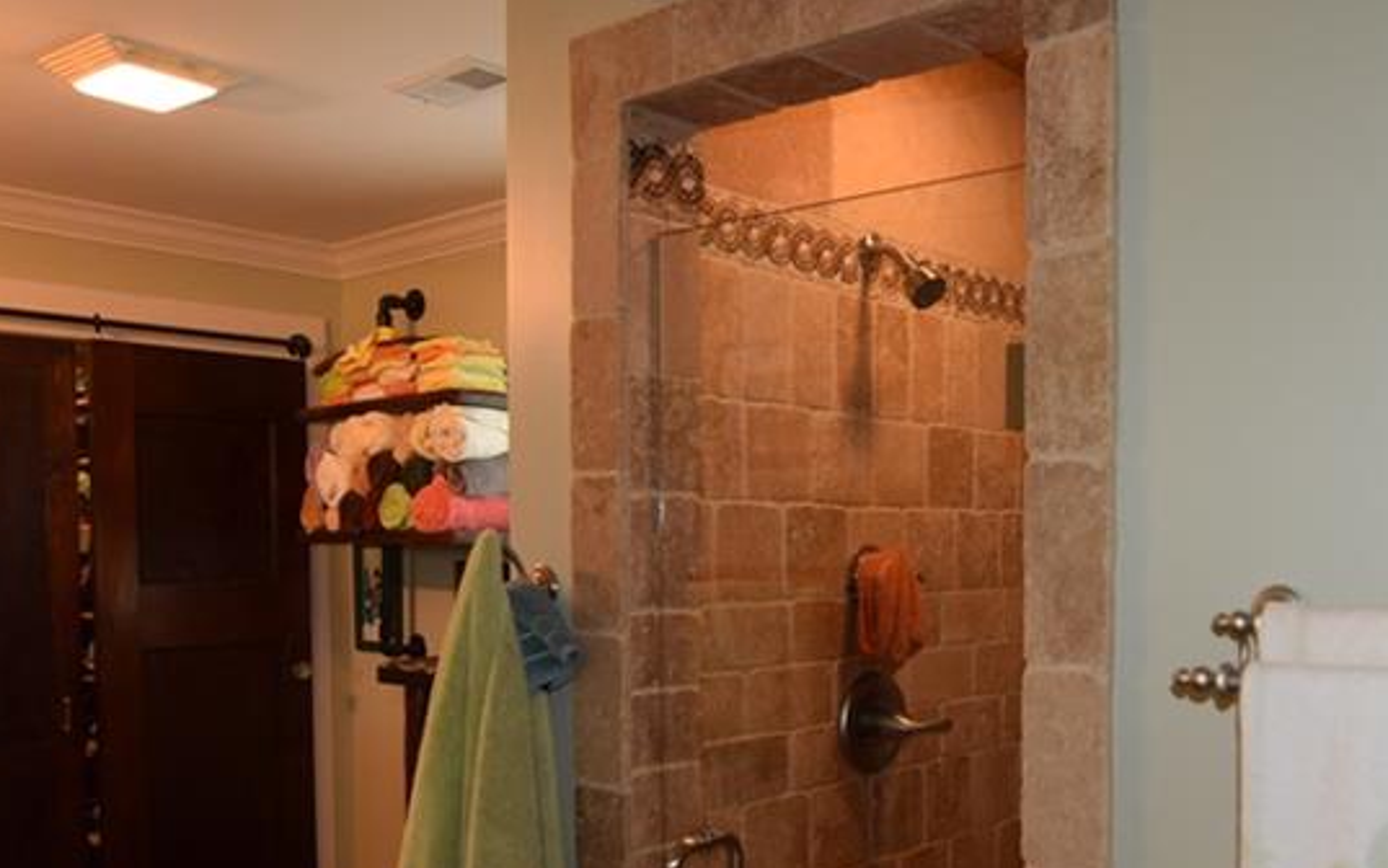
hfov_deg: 55.8
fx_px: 1267
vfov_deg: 37.4
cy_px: 584
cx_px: 962
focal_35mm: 33
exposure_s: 1/60
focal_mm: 11.5
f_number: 2.8
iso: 360
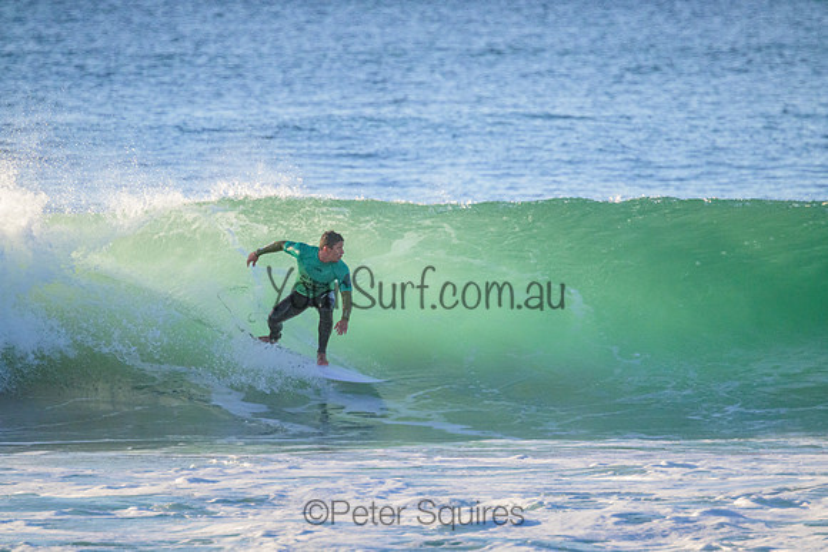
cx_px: 414
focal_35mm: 800
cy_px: 276
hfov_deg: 2.6
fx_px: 18403
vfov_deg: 1.7
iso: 2800
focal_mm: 800
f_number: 11
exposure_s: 1/2000
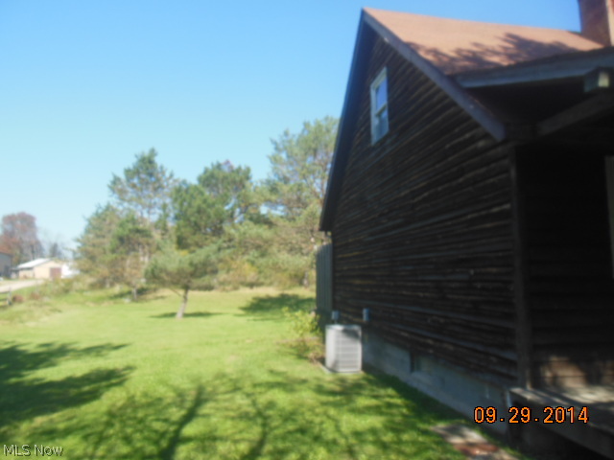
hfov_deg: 69.4
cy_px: 230
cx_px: 307
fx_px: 443
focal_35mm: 25
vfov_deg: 54.9
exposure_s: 1/640
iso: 125
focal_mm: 4.5
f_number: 3.2
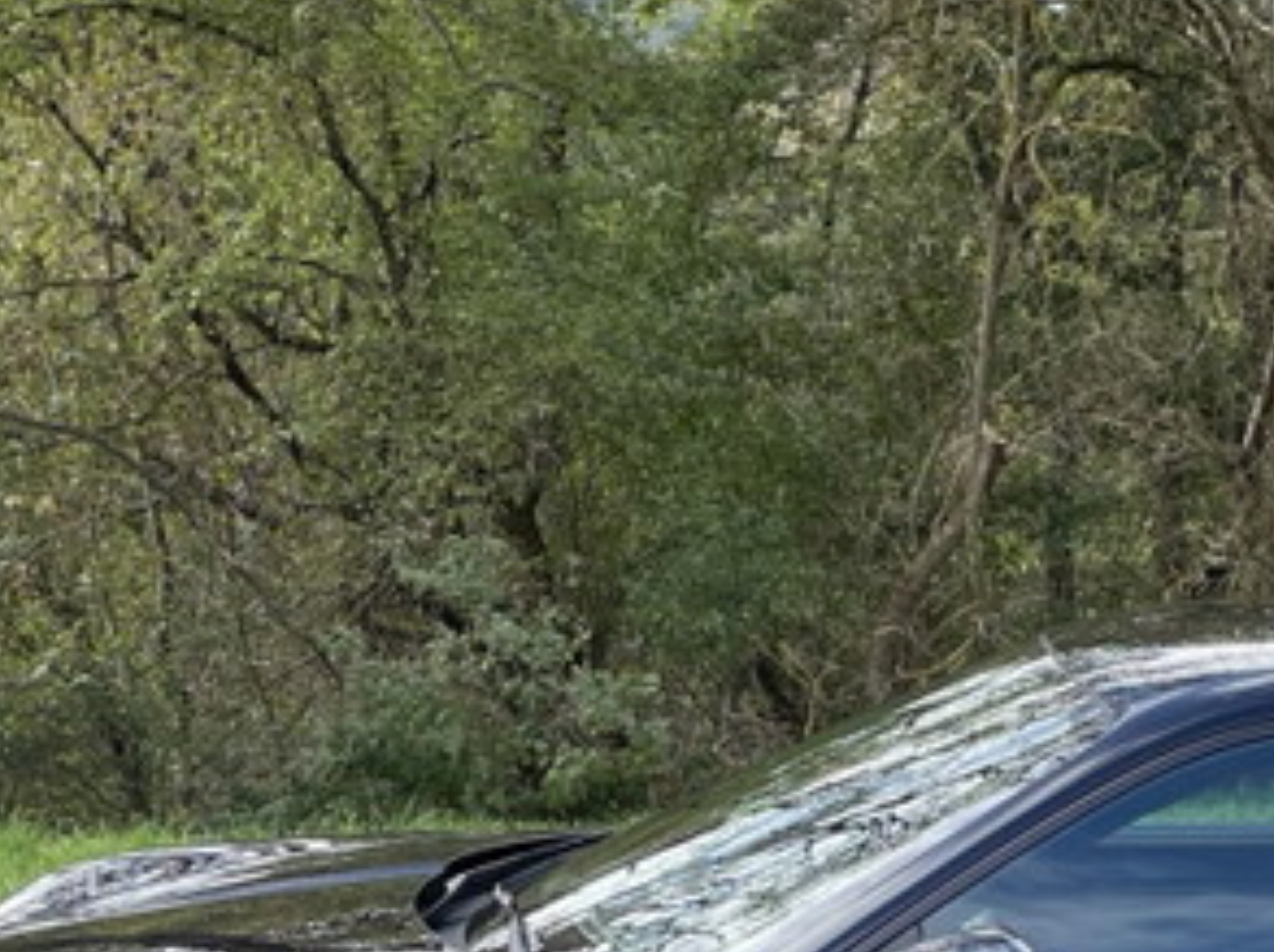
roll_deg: +0.4
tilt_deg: -12.0
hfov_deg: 20.9
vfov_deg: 15.8
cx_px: 1244
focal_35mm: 91
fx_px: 3345
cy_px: 1048
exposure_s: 1/410
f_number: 1.6
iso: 32
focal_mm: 4.2
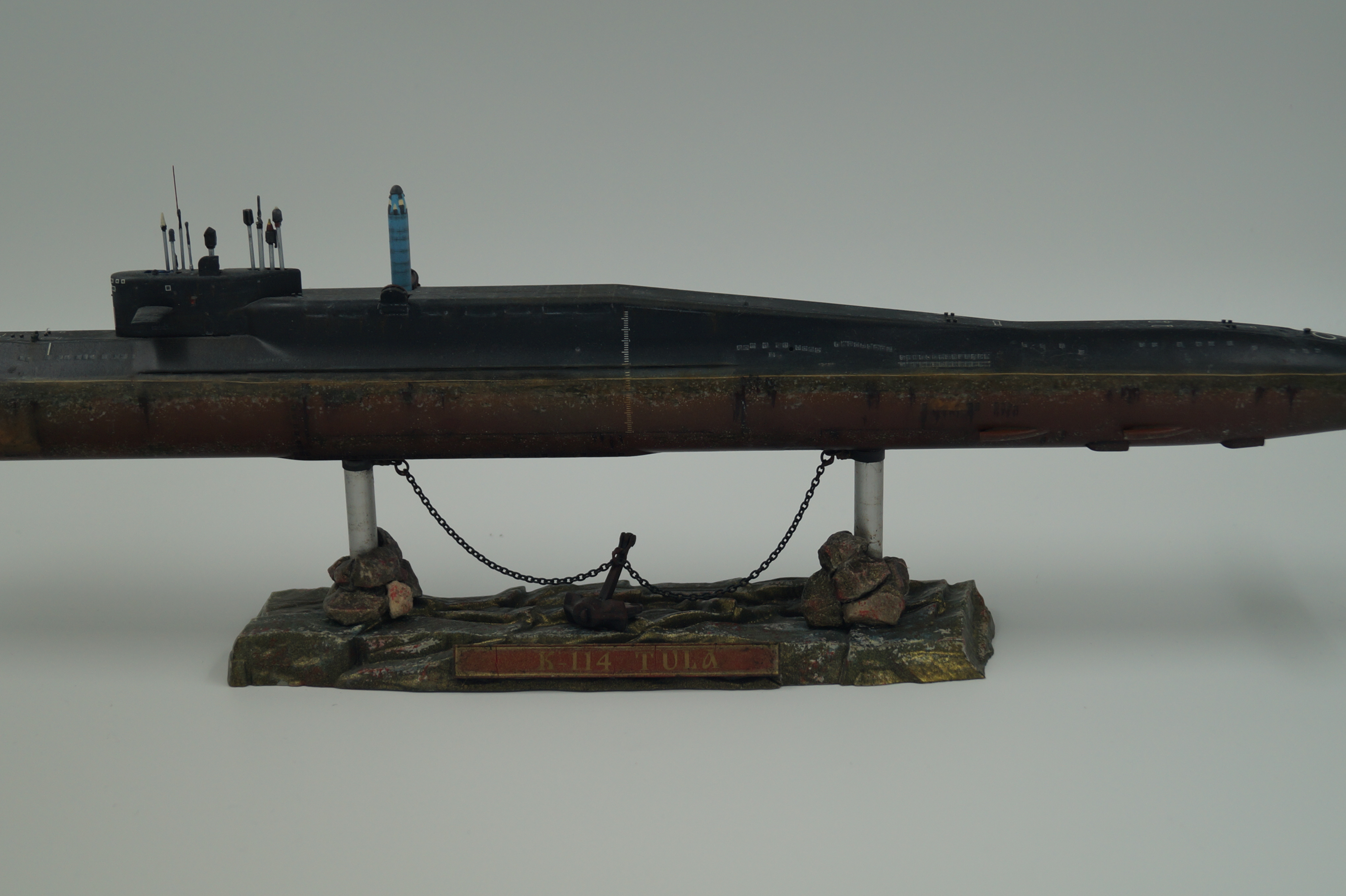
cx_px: 692
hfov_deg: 35.7
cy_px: 439
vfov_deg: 24.2
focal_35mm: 56
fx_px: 2093
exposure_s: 1/160
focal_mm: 28
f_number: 4.5
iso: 125
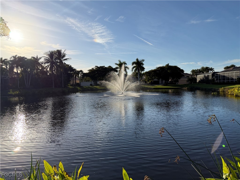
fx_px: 166
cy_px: 90
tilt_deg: -2.7
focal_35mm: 24
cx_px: 120
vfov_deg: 56.8
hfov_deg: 71.6
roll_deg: +1.2
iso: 100
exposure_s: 1/8130
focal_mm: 6.76
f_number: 1.78
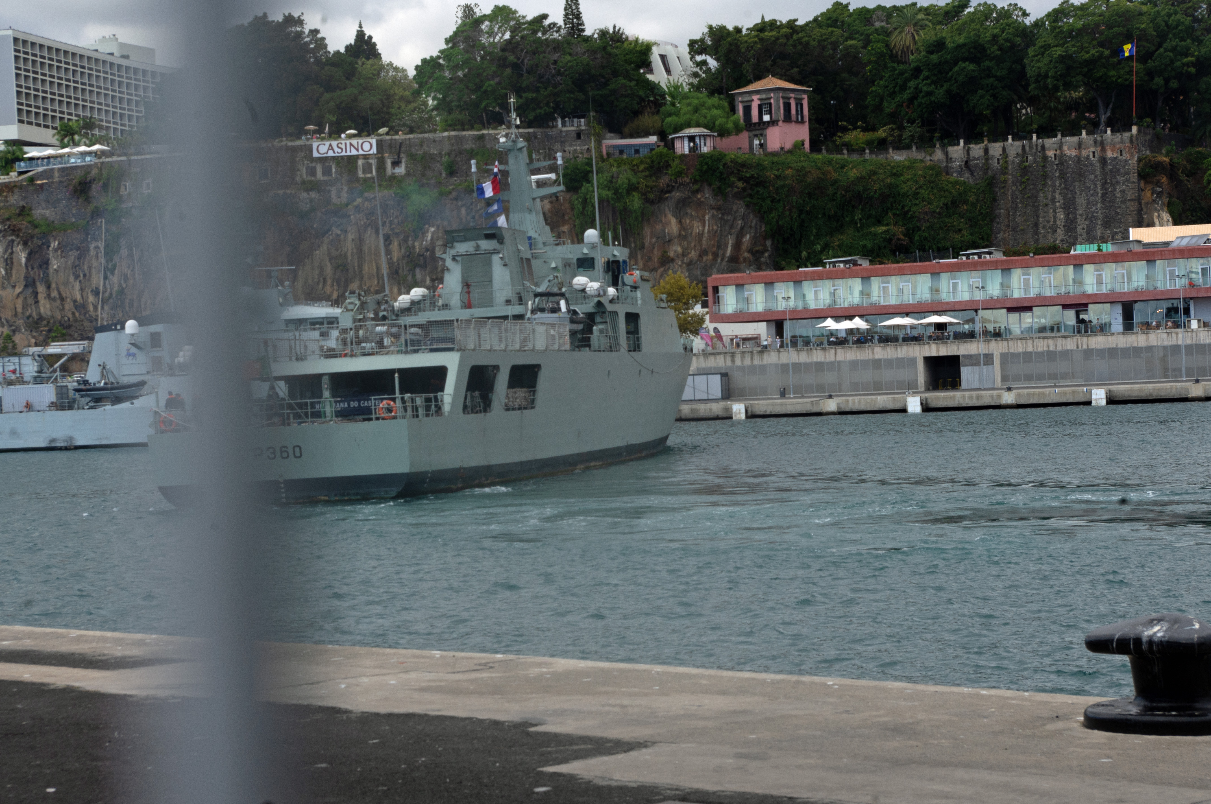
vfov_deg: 16.6
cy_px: 402
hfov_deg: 24.8
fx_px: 2755
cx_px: 606
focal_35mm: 82
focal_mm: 55
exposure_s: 1/200
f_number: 13
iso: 200
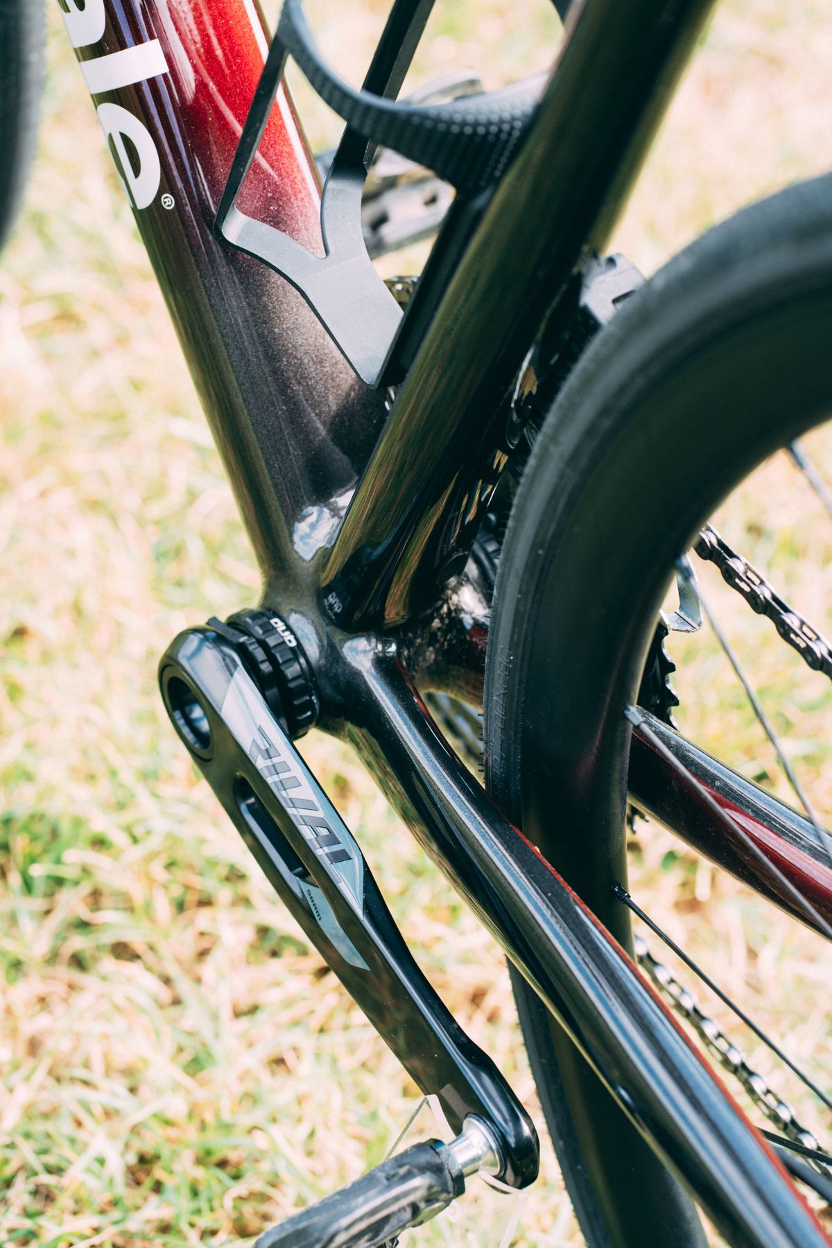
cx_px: 416
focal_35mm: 85
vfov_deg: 23.9
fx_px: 2946
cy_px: 624
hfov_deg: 16.1
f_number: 5.6
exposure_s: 1/250
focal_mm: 85
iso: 400
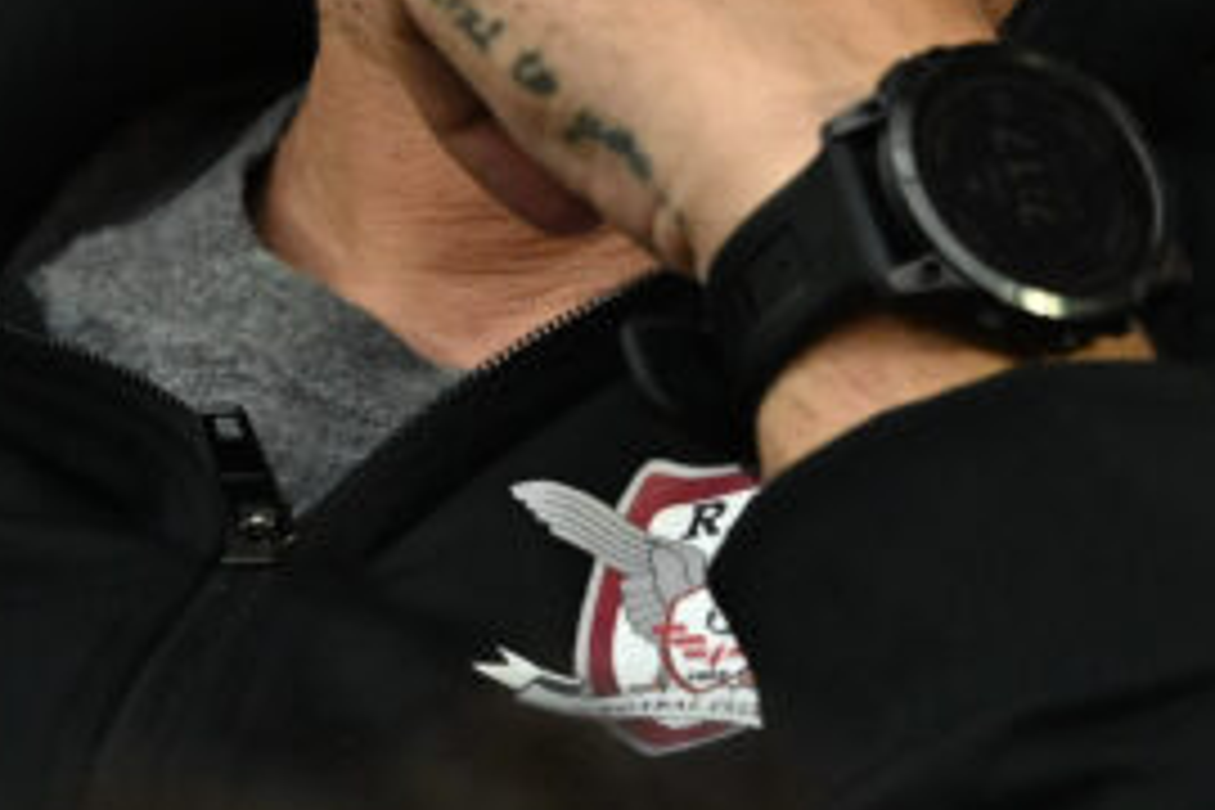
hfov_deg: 1.2
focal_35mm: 1760
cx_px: 670
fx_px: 59395
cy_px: -736
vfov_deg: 0.8
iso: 3200
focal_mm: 340
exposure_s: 1/640
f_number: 5.6
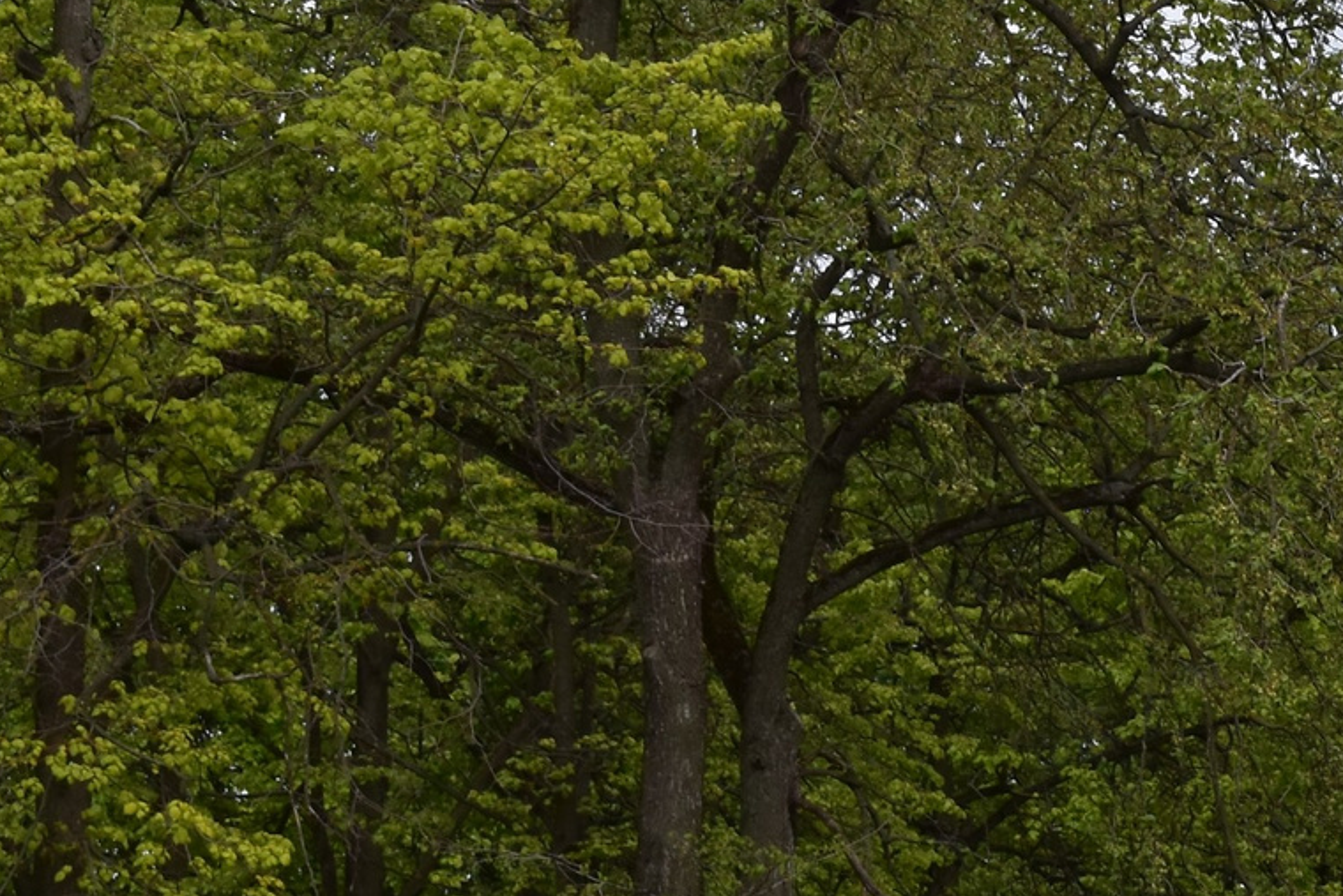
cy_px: 1261
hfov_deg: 10.3
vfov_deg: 7.1
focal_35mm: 192
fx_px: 7164
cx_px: 2041
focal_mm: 38
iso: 400
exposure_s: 1/400
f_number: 11
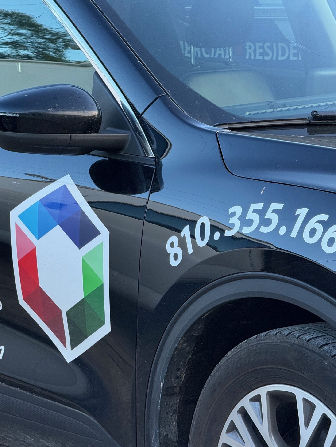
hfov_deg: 9.2
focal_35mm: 161
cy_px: 223
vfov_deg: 12.3
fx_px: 2084
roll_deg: +1.6
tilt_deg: -7.5
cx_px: 77
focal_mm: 15.66
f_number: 2.8
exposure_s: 1/99
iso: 125
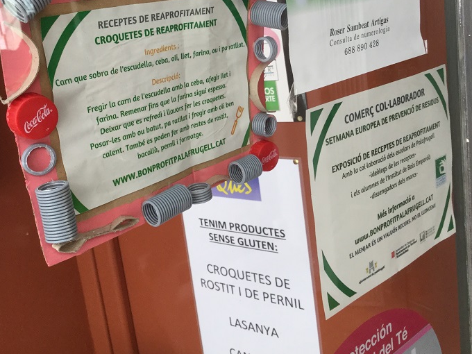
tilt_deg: -15.2
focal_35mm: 41
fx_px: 559
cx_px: 218
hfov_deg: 45.7
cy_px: 127
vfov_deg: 34.9
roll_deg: +8.1
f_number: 2.4
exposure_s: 1/33
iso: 32
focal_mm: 3.3
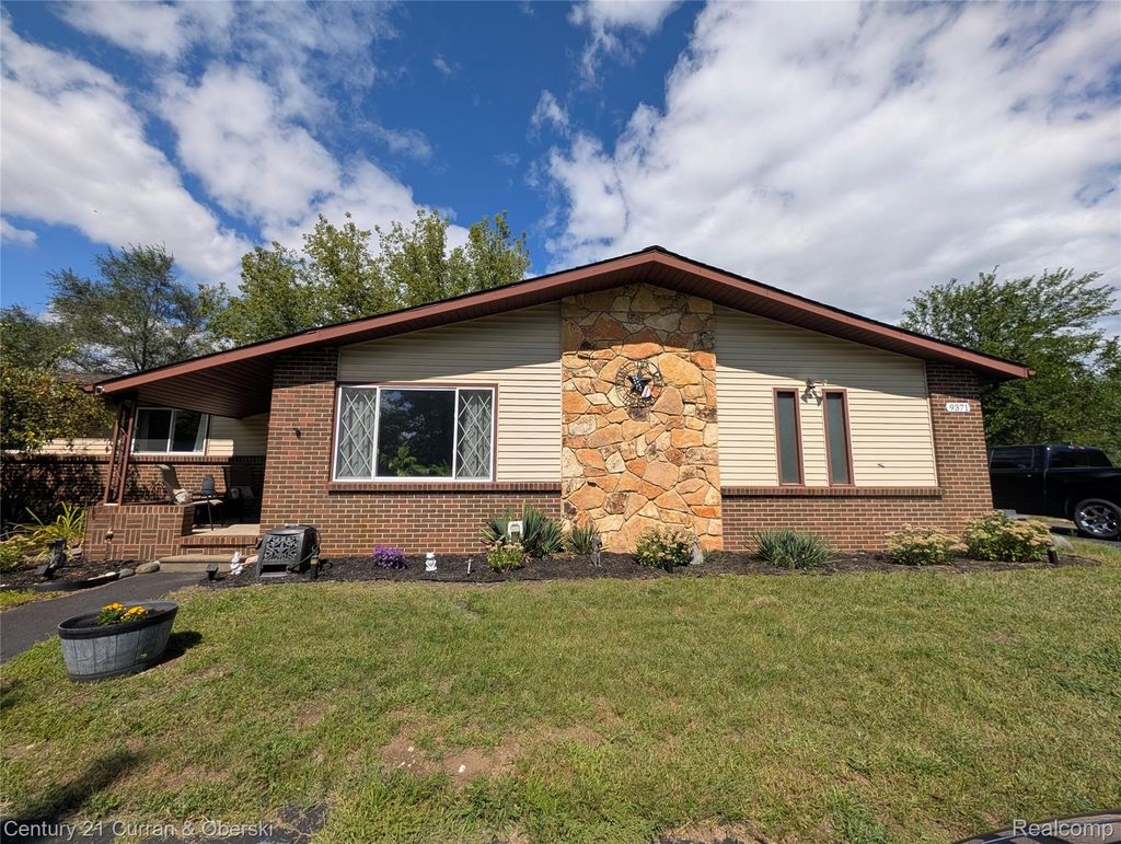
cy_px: 422
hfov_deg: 110.5
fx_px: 389
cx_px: 560
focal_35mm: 12
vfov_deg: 94.6
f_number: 1.7
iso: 51
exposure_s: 1/4184
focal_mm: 2.02
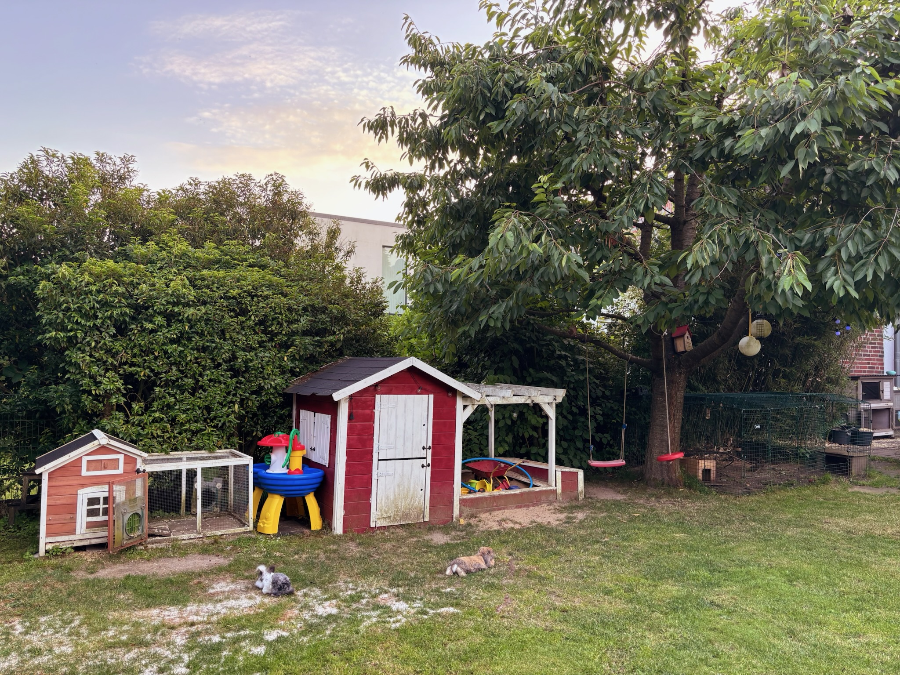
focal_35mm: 26
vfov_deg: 53.1
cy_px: 338
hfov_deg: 67.3
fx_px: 676
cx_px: 450
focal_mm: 5.96
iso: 64
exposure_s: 1/121
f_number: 1.6
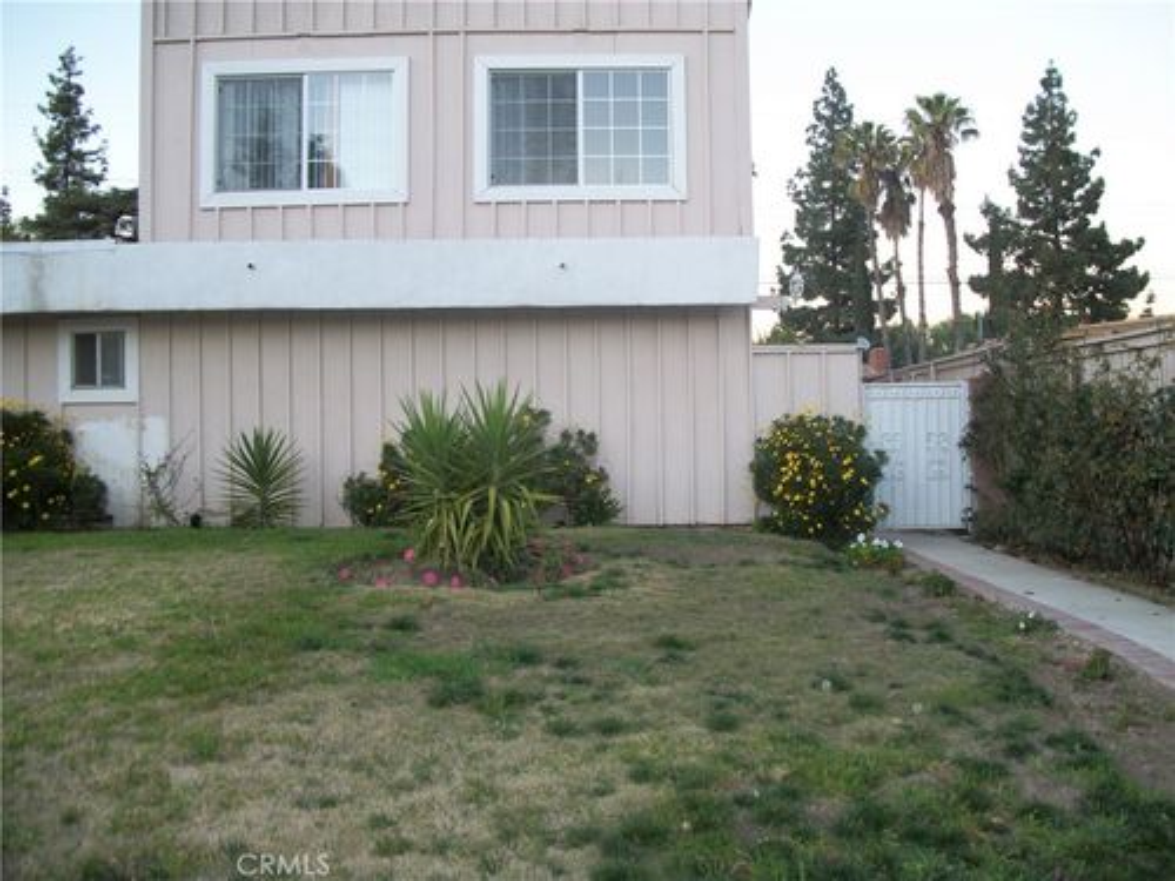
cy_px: 440
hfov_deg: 56.8
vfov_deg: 44.2
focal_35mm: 32
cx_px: 588
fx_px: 1086
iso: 160
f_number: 2.9
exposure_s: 1/40
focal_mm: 5.7
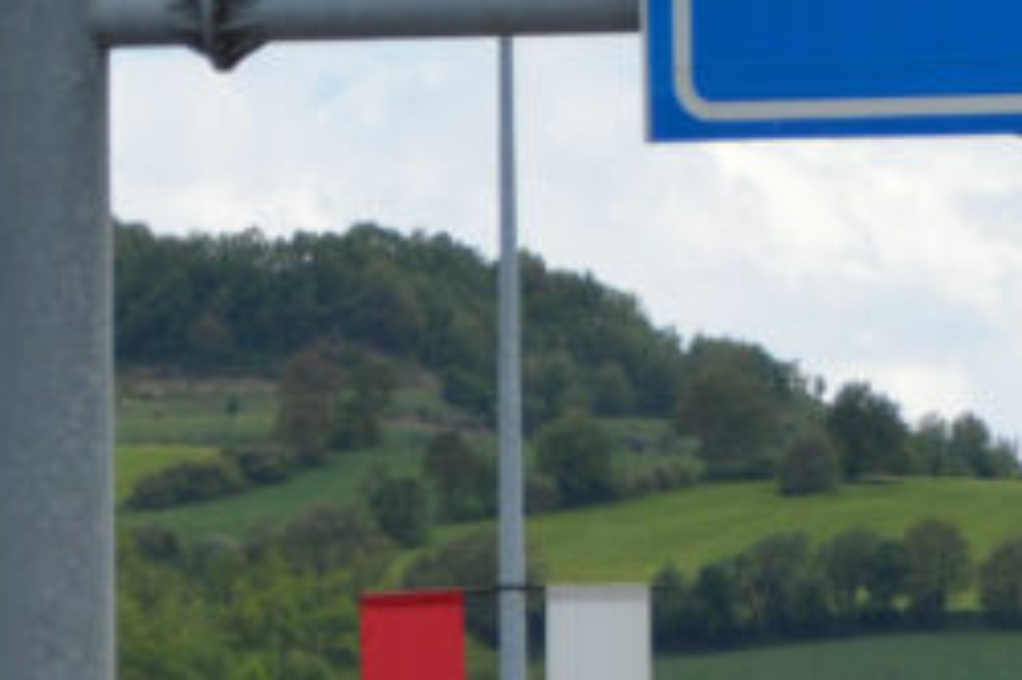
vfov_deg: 2.9
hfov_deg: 4.3
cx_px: 2174
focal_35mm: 474
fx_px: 13447
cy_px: 759
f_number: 5.6
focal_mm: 62
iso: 100
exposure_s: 1/500
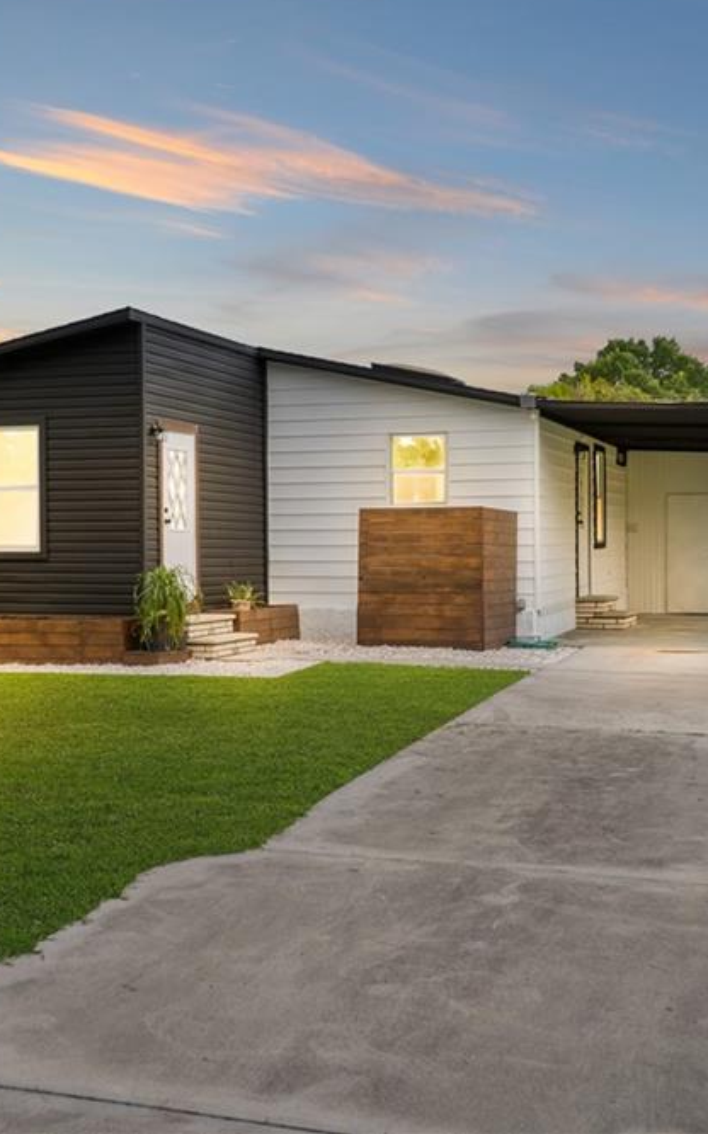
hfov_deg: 27.4
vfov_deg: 42.7
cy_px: 555
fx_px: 1452
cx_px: 303
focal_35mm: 47
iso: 100
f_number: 7.1
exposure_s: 1/200
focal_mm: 20
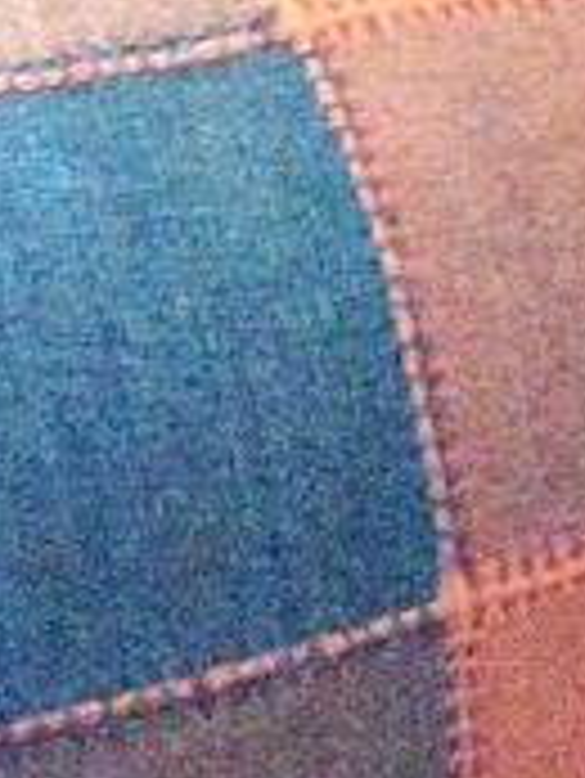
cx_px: 1233
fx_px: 4366
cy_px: -832
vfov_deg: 9.5
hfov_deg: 7.3
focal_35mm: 194
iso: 400
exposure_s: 1/17
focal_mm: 4.28
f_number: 2.4
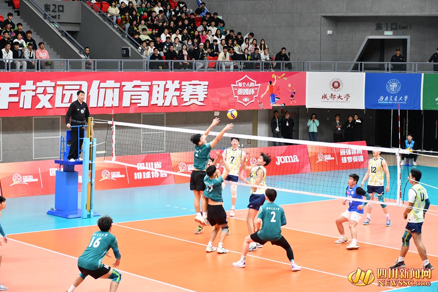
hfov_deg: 26.0
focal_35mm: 78
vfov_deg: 17.5
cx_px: 219
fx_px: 949
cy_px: 146
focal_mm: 52
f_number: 4.8
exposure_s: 1/125
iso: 800
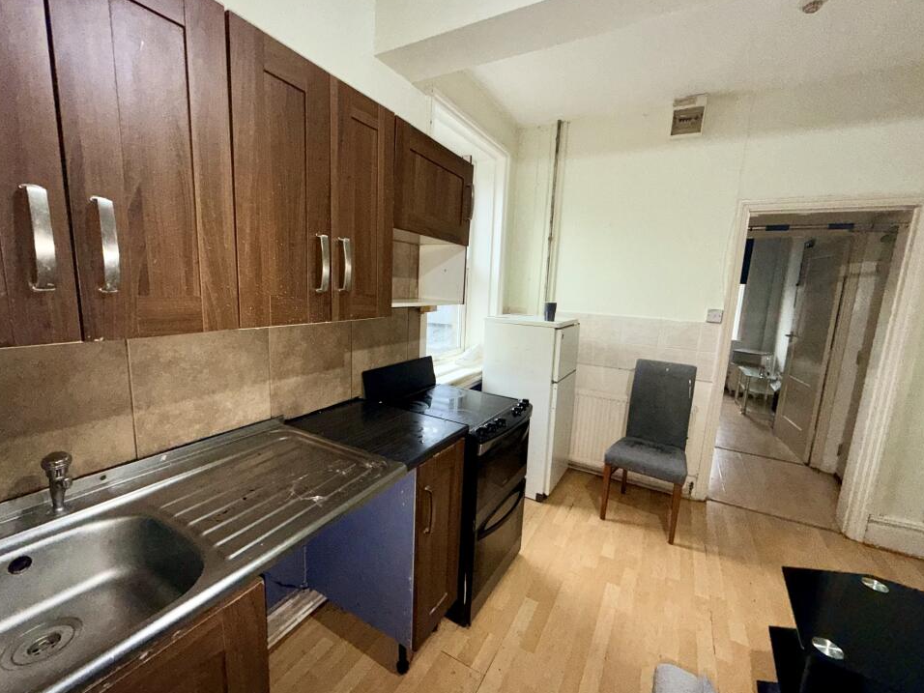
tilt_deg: -8.4
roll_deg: -2.8
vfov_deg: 81.7
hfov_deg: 98.2
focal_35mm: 15
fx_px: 400
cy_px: 344
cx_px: 456
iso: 125
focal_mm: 2.22
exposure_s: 1/60
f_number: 2.2
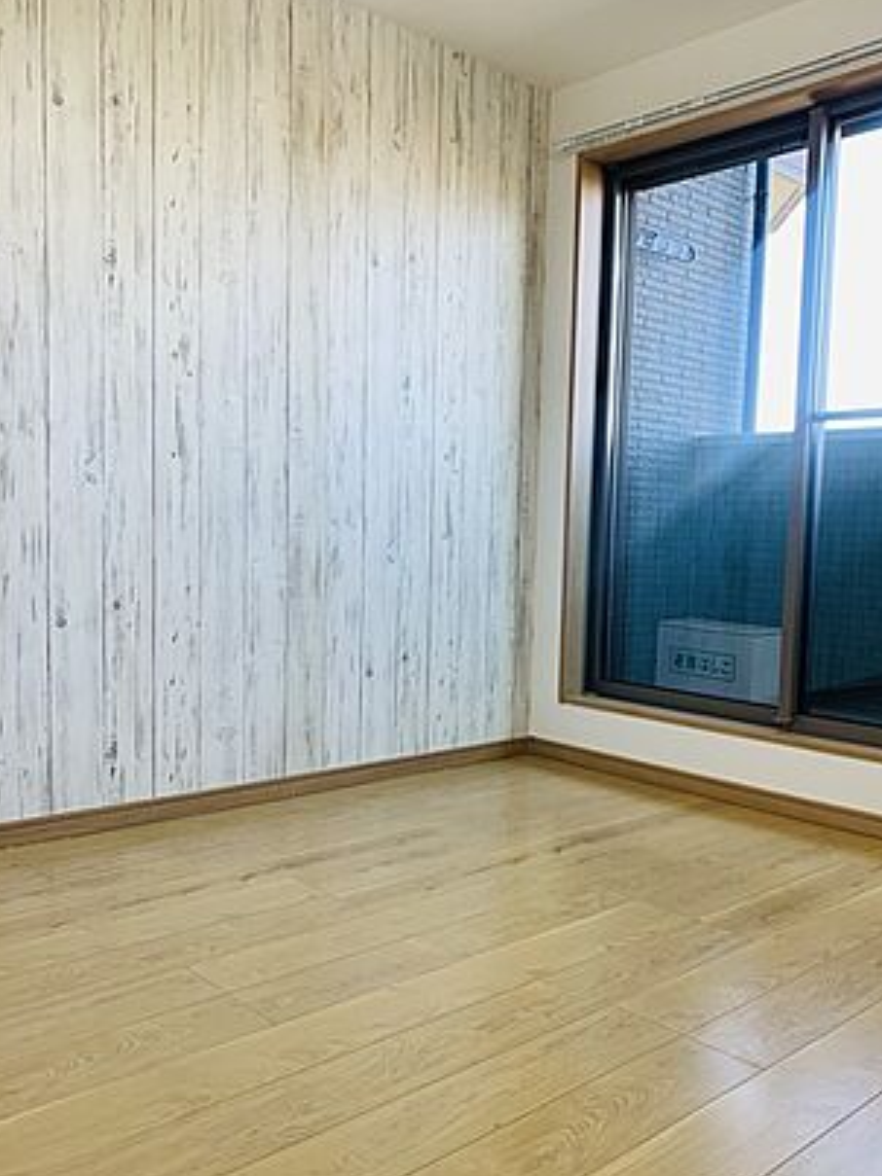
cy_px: 633
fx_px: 1054
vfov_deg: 58.3
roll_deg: -0.8
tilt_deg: -4.1
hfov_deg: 45.3
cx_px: 502
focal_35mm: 31
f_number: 1.8
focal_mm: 4.25
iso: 50
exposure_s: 1/100
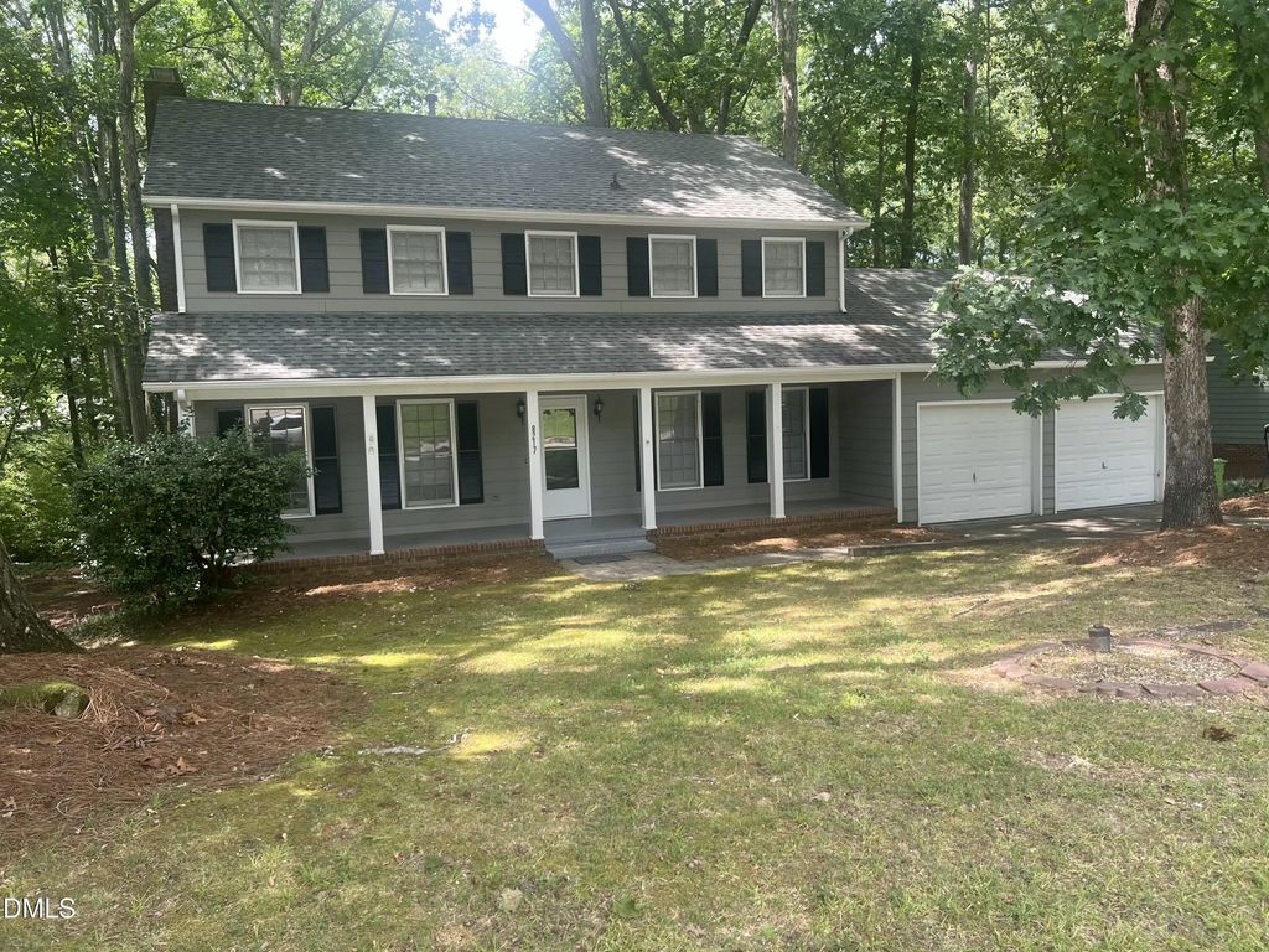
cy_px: 476
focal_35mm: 26
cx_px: 634
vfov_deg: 53.1
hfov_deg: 67.3
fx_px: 953
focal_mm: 5.7
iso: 50
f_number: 1.5
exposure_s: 1/311
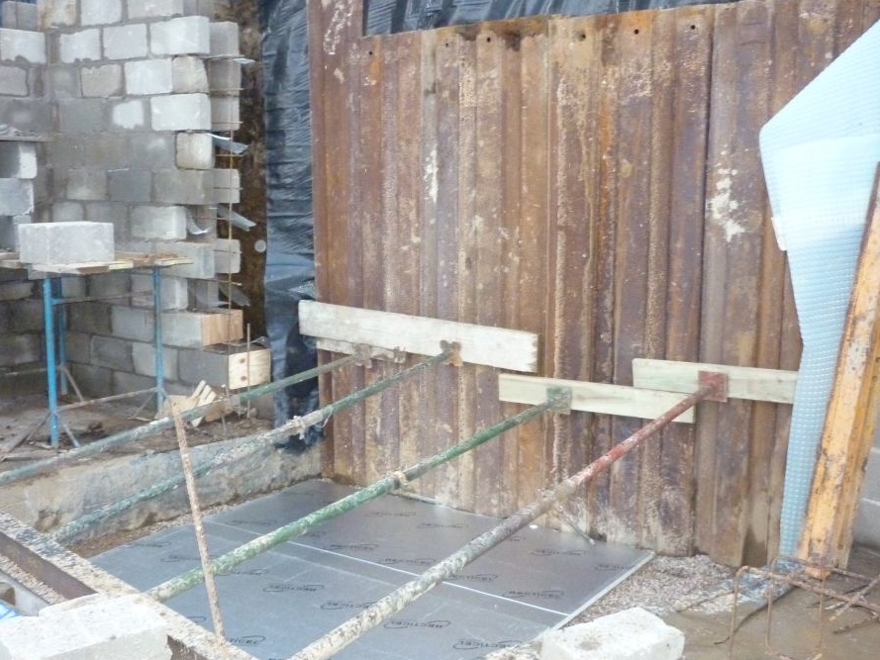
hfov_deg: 49.0
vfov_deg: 37.7
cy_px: 359
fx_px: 966
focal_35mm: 38
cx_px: 425
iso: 640
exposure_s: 1/30
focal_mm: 5.5
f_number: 2.8
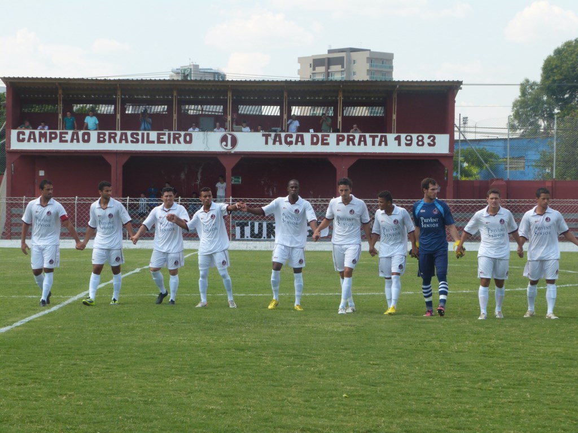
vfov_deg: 15.2
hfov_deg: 20.2
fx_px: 1620
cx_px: 289
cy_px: 216
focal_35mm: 97
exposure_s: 1/250
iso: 125
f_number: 5
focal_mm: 17.5
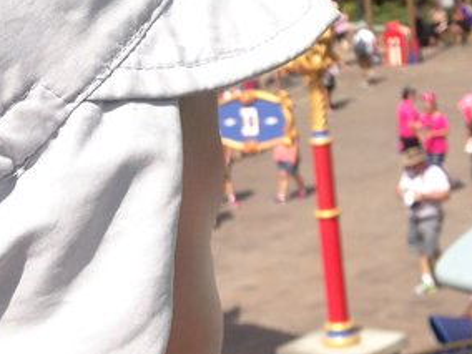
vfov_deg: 15.9
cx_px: 50
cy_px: 120
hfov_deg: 20.7
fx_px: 1268
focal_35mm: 93
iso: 50
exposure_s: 1/1261
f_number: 2.4
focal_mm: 4.12
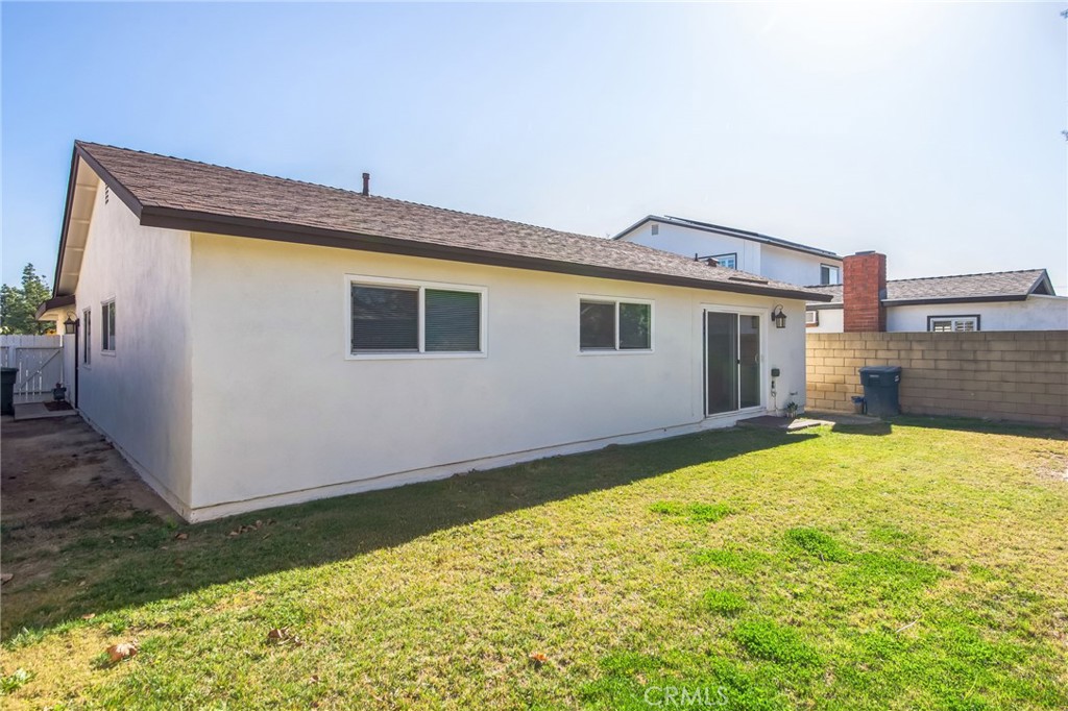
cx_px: 534
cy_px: 356
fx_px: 563
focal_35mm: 19
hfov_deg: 86.9
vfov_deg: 64.5
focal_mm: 19
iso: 320
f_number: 8
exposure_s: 1/500
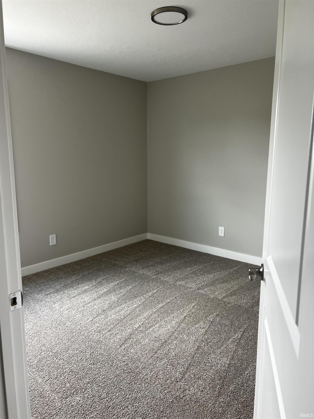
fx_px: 314
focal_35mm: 26
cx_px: 157
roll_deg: +2.5
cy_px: 210
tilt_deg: -10.4
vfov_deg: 67.3
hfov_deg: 53.1
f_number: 1.5
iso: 100
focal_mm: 5.7
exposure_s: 1/121
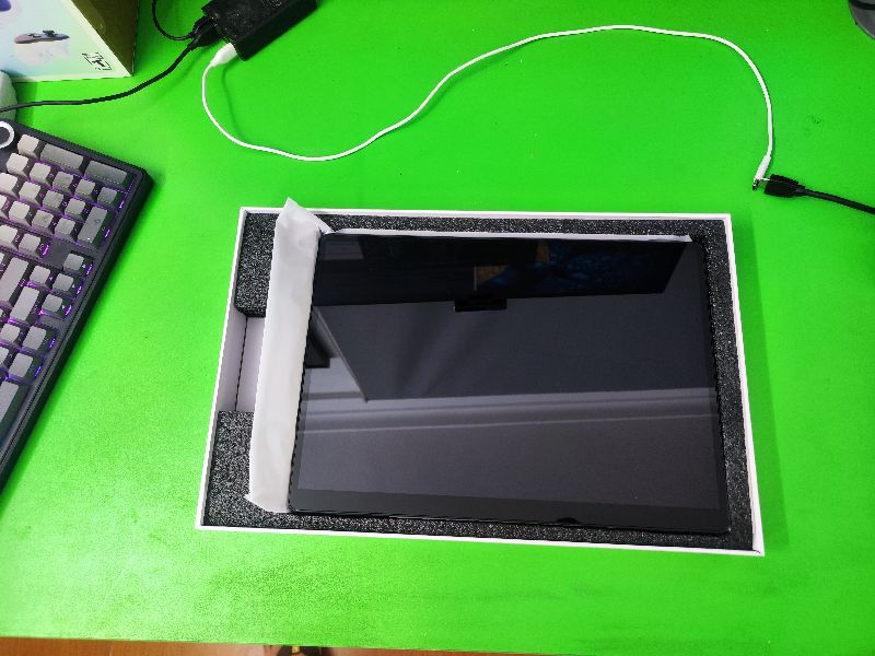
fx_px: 607
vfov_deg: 56.8
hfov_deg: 71.6
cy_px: 328
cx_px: 438
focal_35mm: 24
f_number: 1.9
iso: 350
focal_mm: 6.92
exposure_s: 1/120
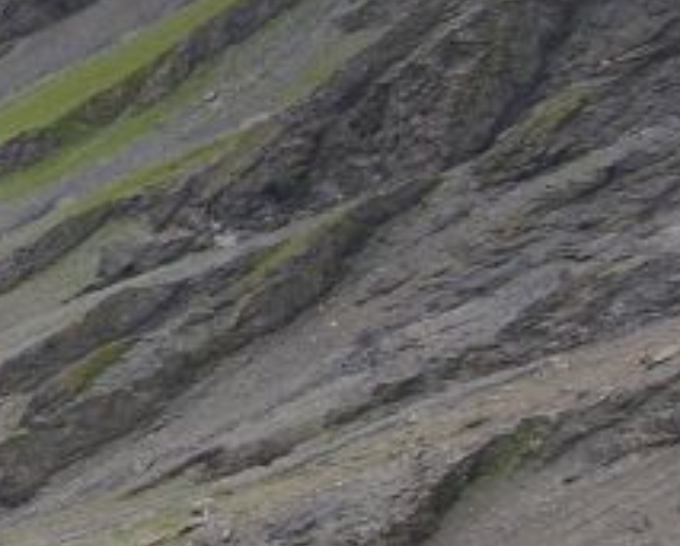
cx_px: -859
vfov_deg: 9.4
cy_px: 428
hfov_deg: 10.4
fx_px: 3305
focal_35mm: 164
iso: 50
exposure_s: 1/158
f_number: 5.6
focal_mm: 8.9
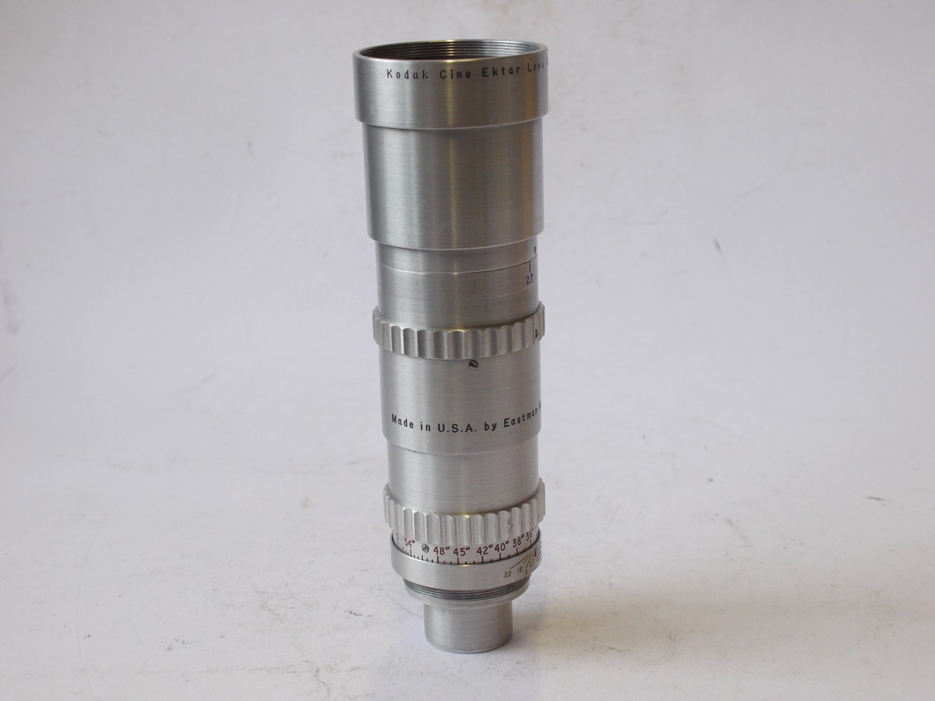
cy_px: 350
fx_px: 1621
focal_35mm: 60
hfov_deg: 32.2
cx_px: 468
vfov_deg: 24.4
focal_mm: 30
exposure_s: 1/160
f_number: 8
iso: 800
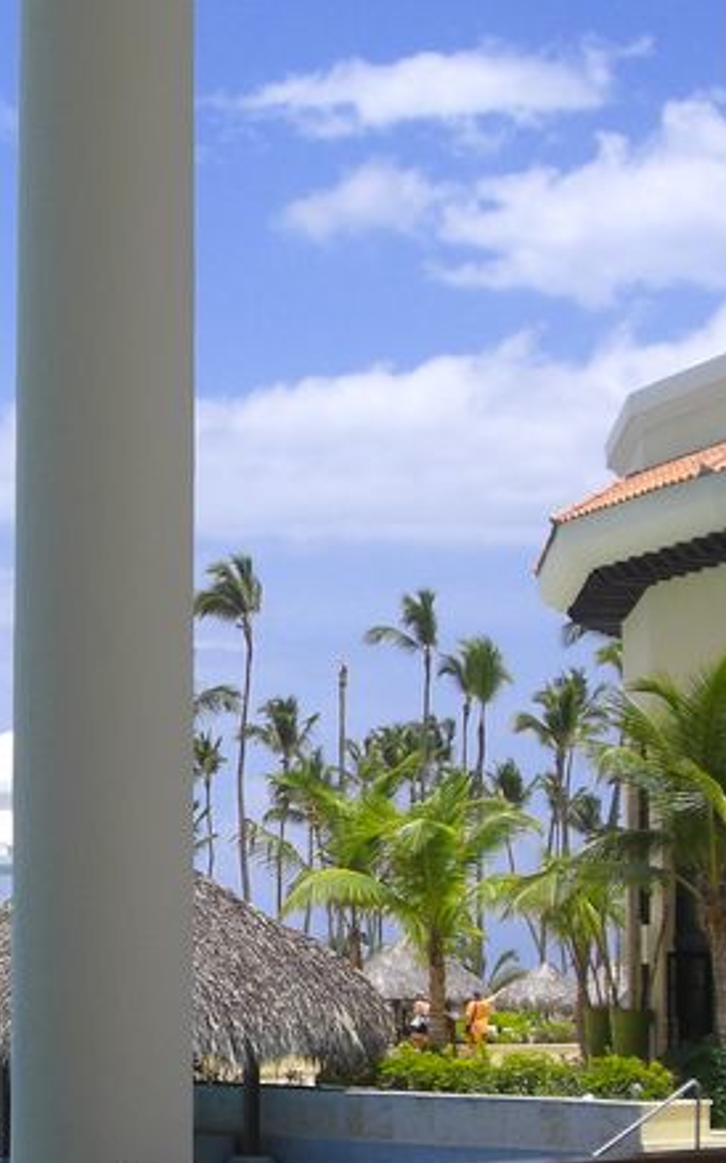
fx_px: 2979
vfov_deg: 22.0
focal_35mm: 94
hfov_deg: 13.8
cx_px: 117
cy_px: 800
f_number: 8
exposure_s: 1/200
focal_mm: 6.2
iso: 64
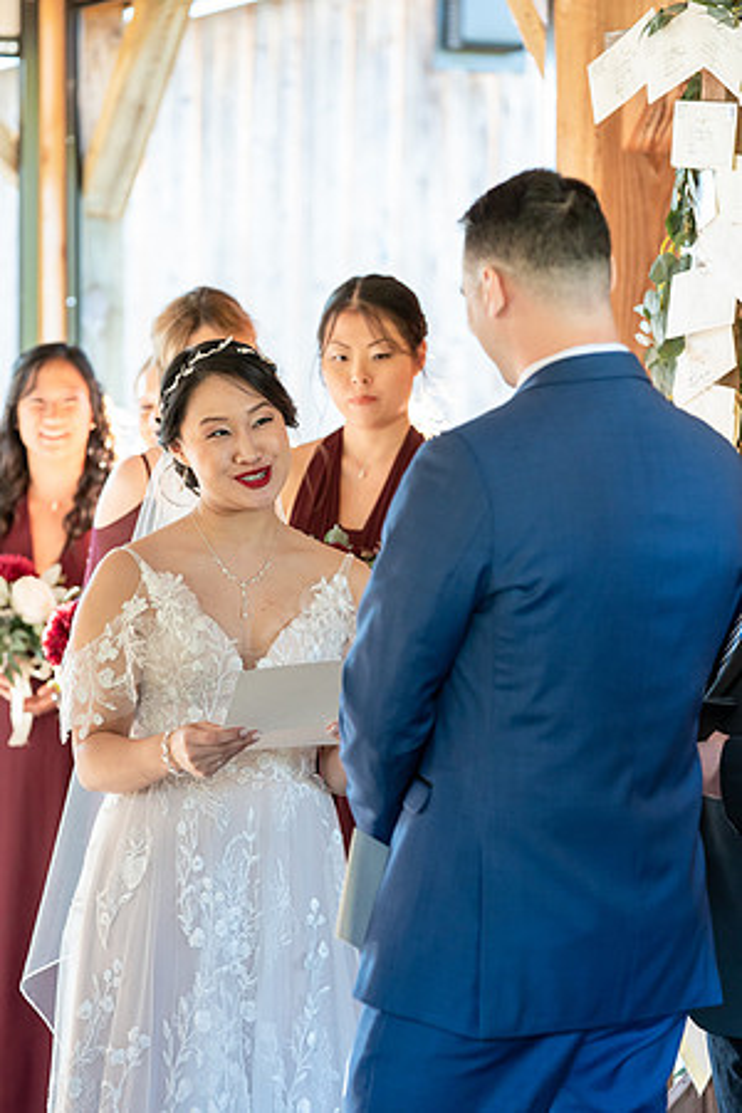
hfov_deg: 11.4
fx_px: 3710
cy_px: 556
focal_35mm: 120
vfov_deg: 17.1
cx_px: 371
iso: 2000
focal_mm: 120
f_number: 4
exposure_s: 1/200
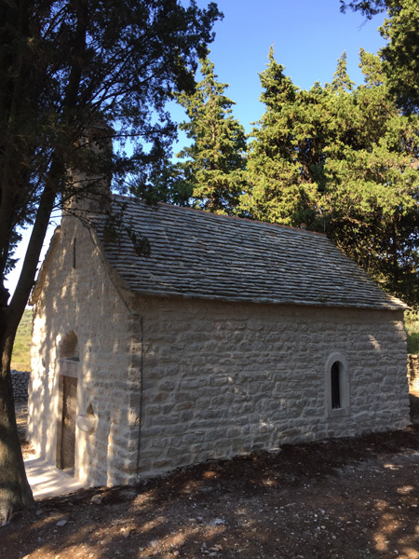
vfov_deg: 61.7
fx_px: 468
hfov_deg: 48.2
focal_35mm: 29
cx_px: 210
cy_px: 280
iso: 32
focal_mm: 4.15
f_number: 2.2
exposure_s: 1/416
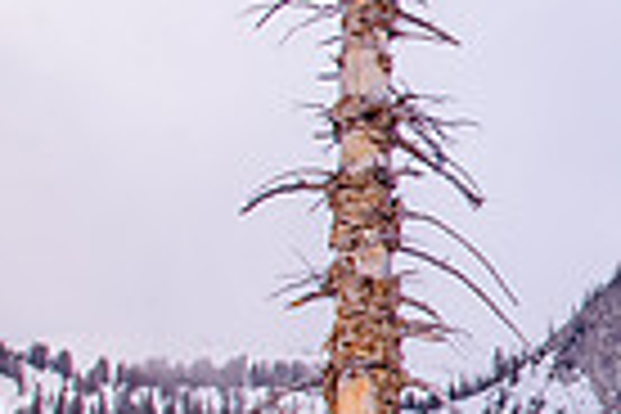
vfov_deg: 13.5
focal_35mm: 101
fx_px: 1742
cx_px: 963
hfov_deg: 17.8
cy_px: 302
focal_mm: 24
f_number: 7.1
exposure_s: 1/320
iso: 320
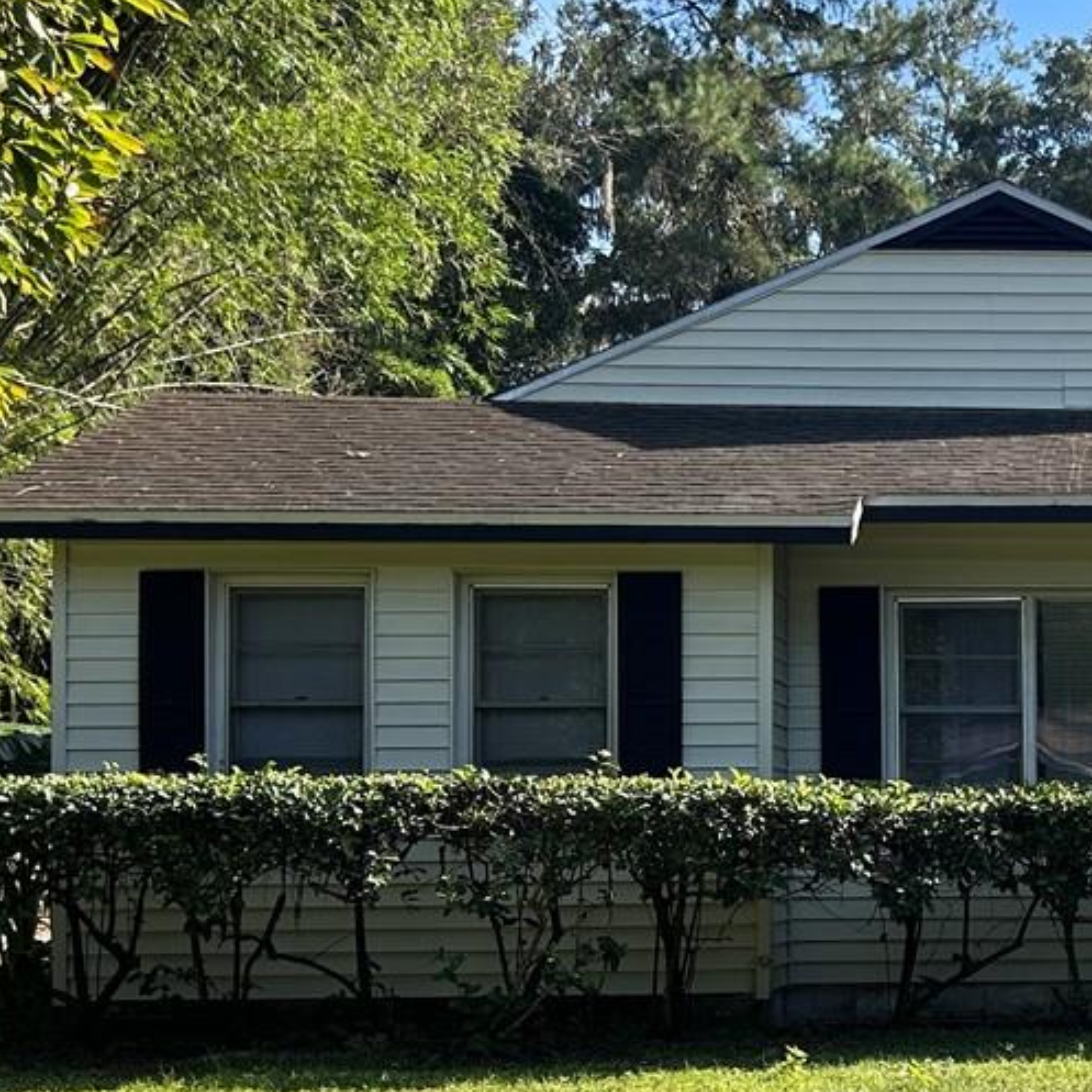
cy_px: 743
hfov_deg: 21.9
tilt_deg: +1.8
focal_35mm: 74
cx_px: 1244
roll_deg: +1.0
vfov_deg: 23.2
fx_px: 2641
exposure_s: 1/873
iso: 50
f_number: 1.5
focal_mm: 5.7
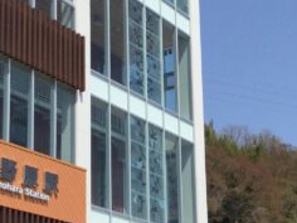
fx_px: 867
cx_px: 262
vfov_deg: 14.6
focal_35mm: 101
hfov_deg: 19.1
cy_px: 155
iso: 25
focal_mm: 3.3
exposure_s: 1/1733
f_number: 2.4
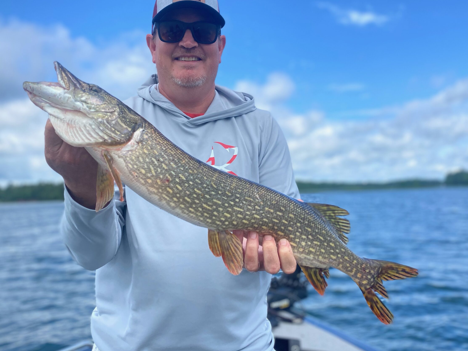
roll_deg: +3.2
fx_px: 406
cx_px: 212
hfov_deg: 59.9
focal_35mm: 30
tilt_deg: +4.6
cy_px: 155
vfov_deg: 46.7
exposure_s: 1/2028
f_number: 1.8
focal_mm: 4.25
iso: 32
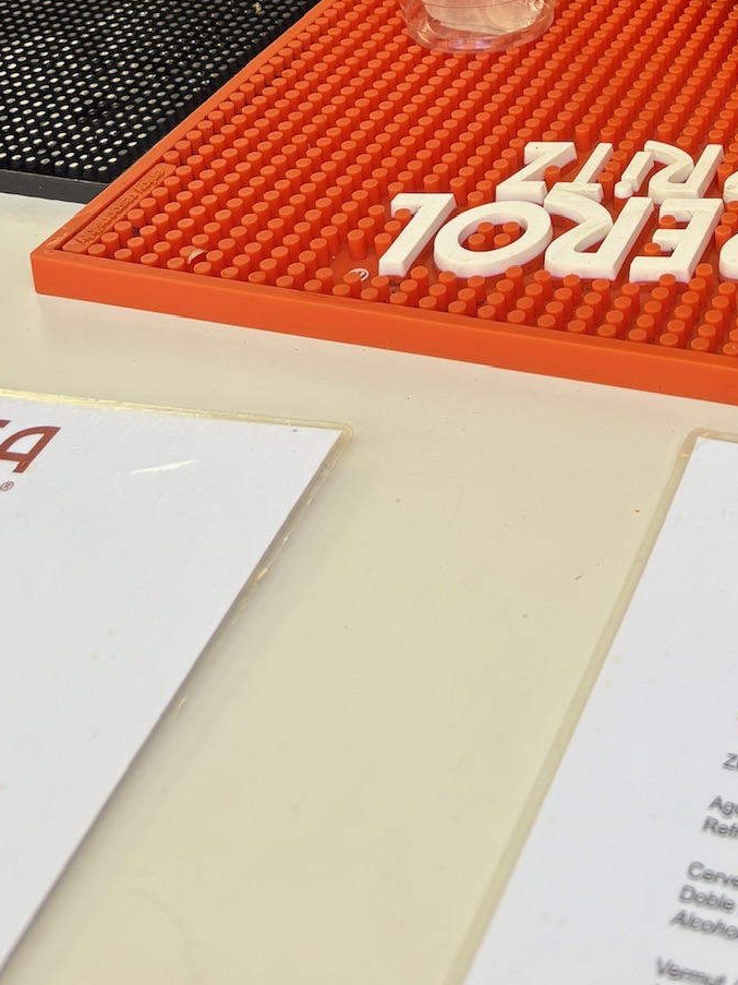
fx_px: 1678
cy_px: -115
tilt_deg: -20.8
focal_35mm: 59
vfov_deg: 29.3
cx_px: 771
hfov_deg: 23.6
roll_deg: +1.5
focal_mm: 5.96
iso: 32
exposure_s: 1/148
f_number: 1.6
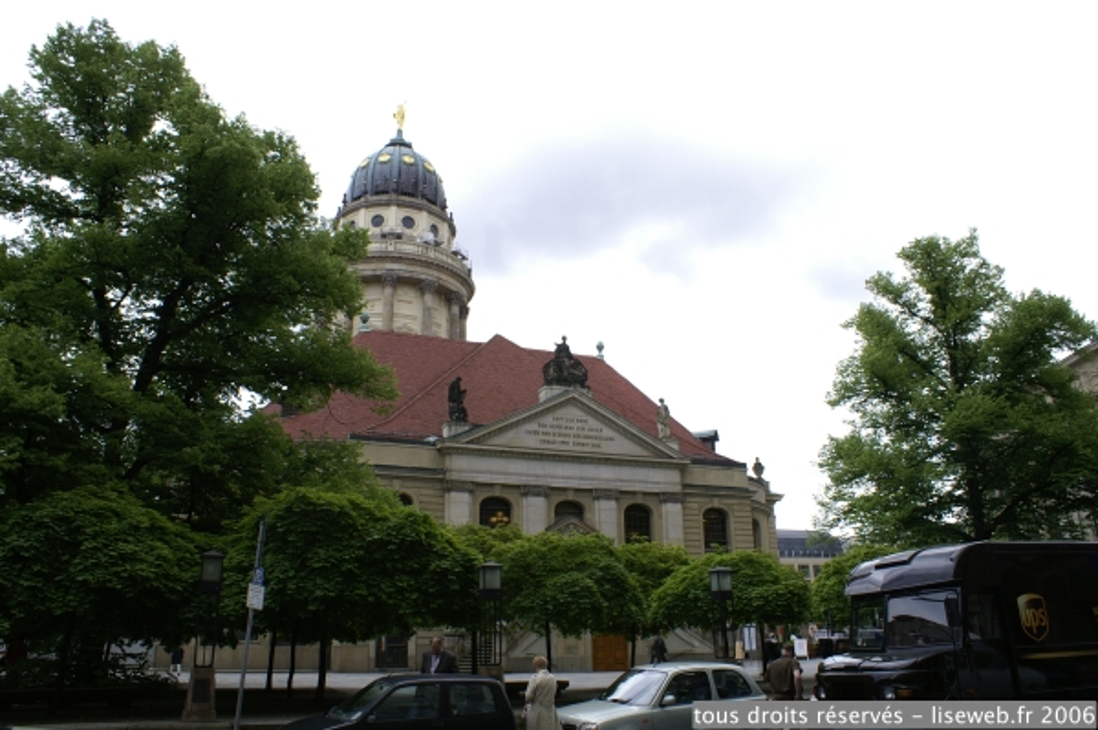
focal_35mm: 27
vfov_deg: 47.9
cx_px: 549
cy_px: 365
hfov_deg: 67.4
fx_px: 823
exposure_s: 1/100
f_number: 9
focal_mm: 18
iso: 100
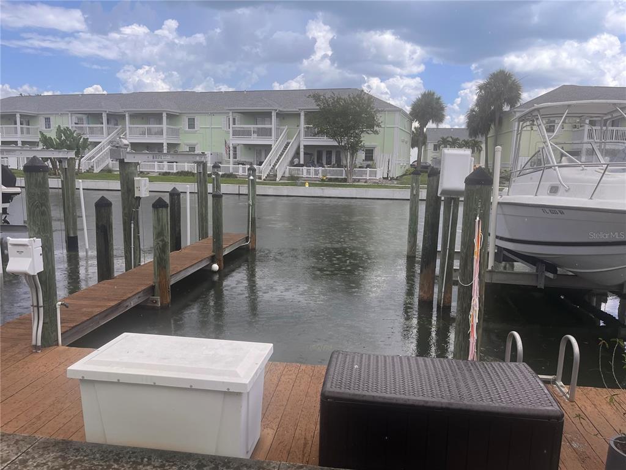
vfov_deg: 53.1
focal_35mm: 26
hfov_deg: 67.3
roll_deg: -1.0
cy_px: 235
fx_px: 470
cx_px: 313
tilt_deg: -9.8
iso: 50
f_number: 1.6
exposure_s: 1/2358
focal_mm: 5.1
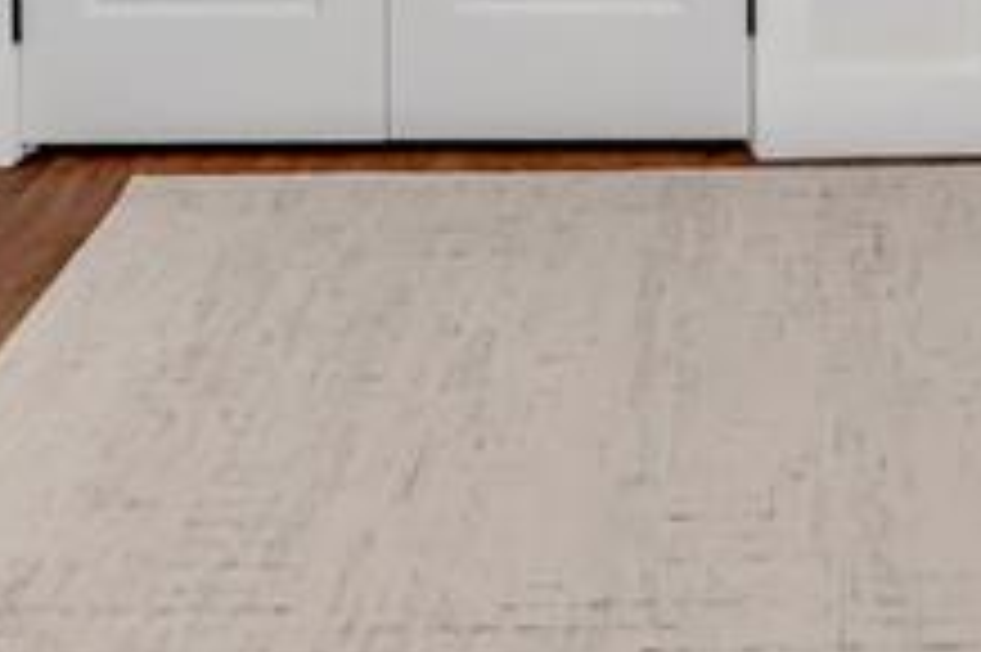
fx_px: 2042
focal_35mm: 75
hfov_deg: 26.1
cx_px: 886
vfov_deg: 14.9
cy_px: -643
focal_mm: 16
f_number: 5.6
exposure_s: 1/250
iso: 1000
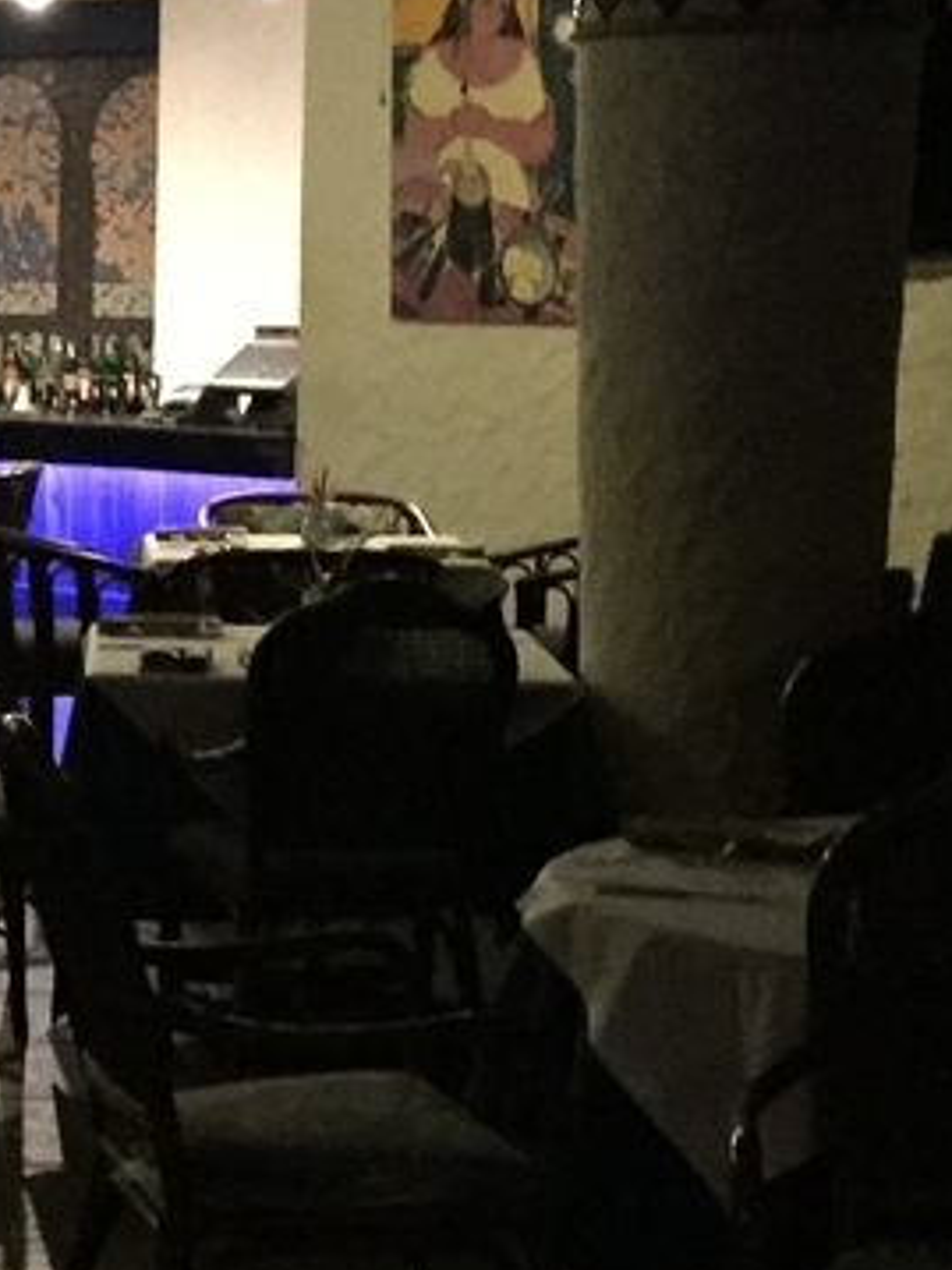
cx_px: -127
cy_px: 612
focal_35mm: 97
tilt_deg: -5.0
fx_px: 3559
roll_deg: +0.0
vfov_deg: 20.2
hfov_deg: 14.8
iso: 1000
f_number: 2.2
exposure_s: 1/17
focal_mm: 4.15
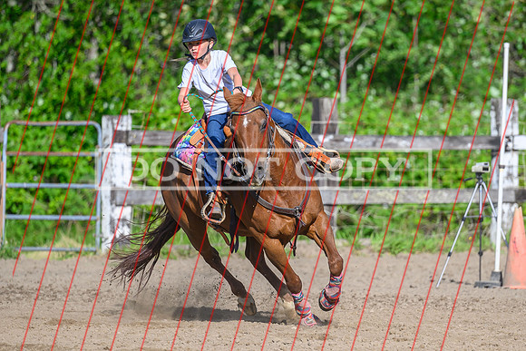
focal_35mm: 344
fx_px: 5034
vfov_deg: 4.0
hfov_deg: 6.0
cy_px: 191
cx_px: 288
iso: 180
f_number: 2.8
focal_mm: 190
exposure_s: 1/2500
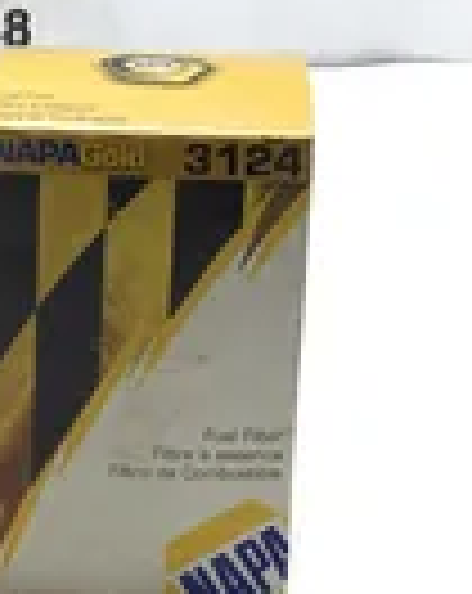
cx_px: 117
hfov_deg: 16.6
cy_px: 266
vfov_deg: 20.8
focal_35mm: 92
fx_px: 1612
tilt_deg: -21.2
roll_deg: -1.1
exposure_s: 1/120
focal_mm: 3.3
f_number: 2.4
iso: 32
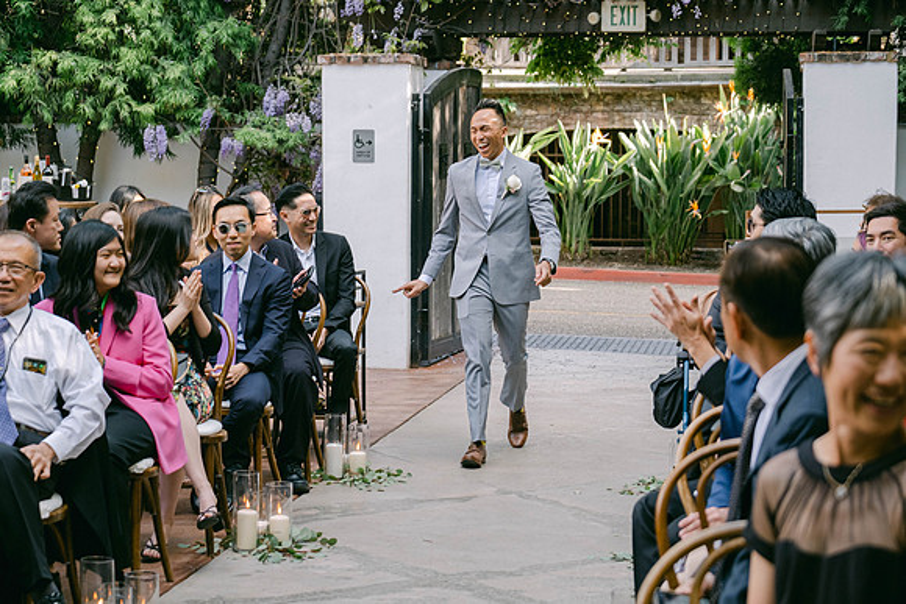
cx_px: 485
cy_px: 302
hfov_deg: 17.9
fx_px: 2884
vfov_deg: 12.0
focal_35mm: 115
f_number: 2.8
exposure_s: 1/300
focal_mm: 71.5
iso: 320
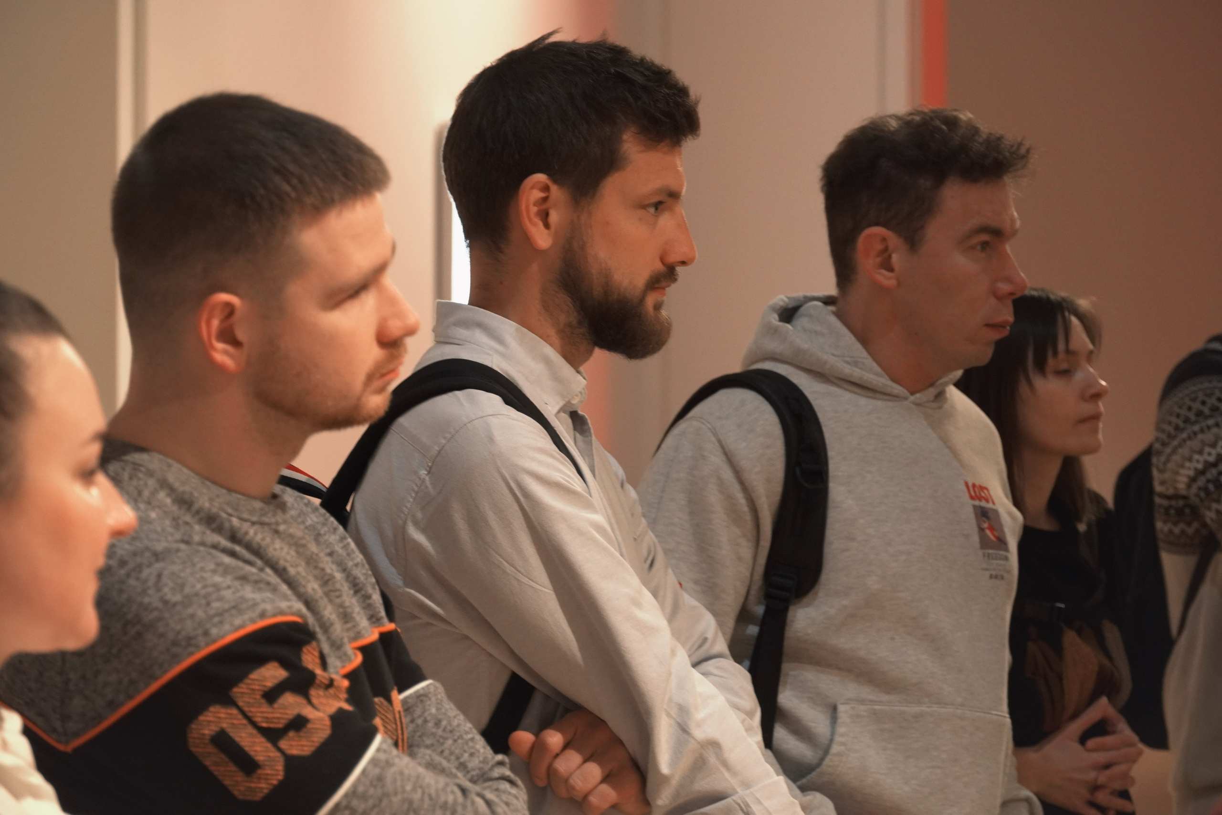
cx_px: 611
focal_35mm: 129
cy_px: 408
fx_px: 4379
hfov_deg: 15.9
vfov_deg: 10.6
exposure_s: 1/20
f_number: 5.6
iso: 1600
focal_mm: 86
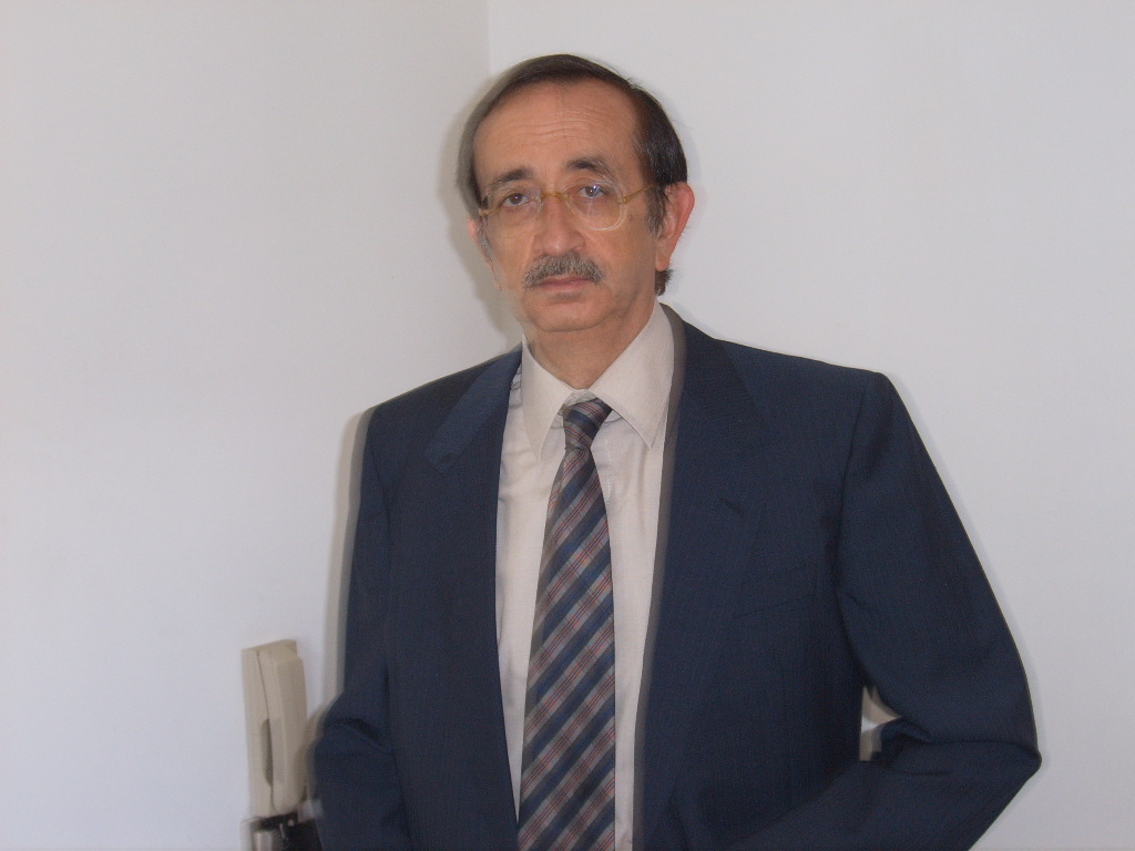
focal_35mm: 75
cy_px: 426
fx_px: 2459
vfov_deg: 19.6
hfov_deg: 26.0
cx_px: 568
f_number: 3.9
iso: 69
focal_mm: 12.4
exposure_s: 1/6
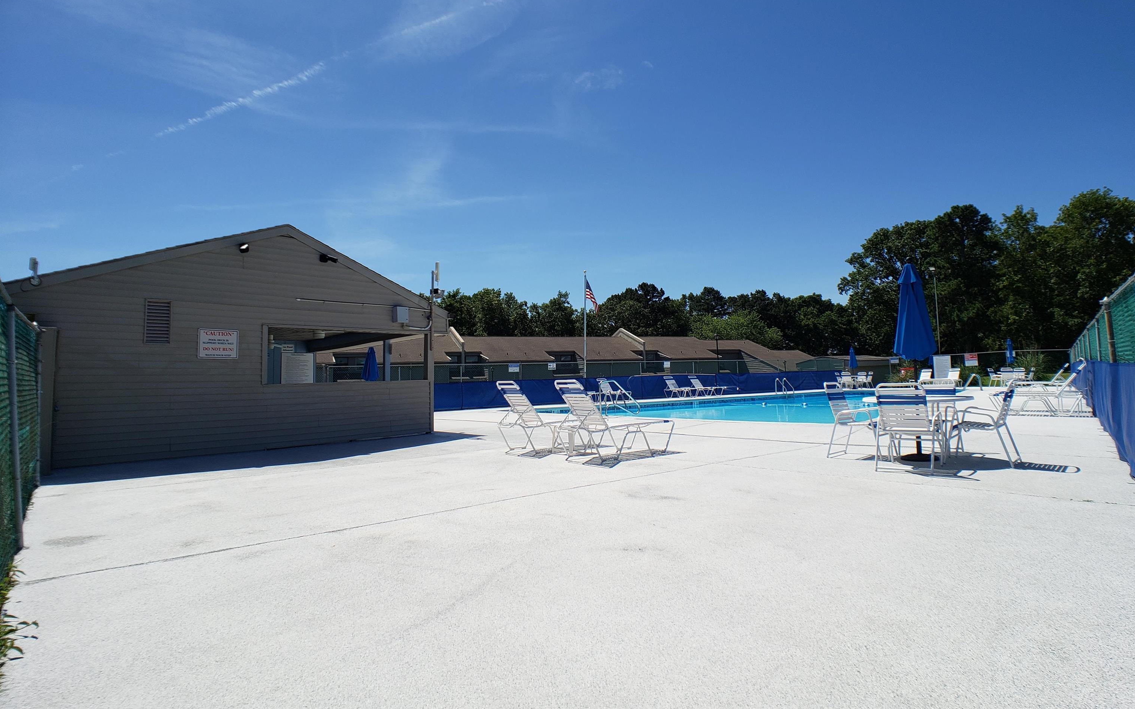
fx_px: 866
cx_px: 576
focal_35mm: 28
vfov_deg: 44.4
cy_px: 302
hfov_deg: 66.5
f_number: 2.4
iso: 50
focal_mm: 4.3
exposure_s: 1/2514
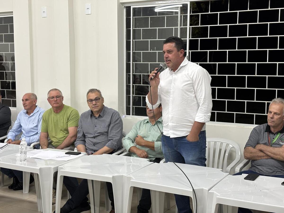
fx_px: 427
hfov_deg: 36.8
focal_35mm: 52
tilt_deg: -6.3
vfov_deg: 28.0
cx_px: 142
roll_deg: +0.4
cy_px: 106
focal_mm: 5.96
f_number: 1.6
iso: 125
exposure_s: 1/60
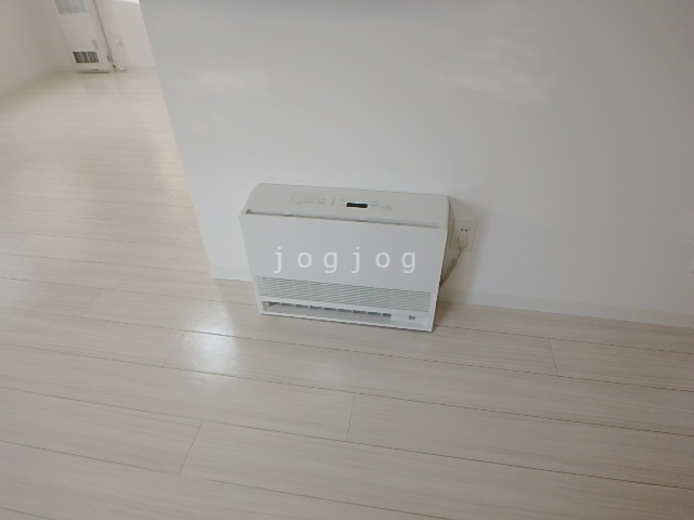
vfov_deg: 63.4
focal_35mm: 21
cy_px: 260
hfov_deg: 79.0
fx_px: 421
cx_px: 347
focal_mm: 3.7
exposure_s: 1/60
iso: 125
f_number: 3.5
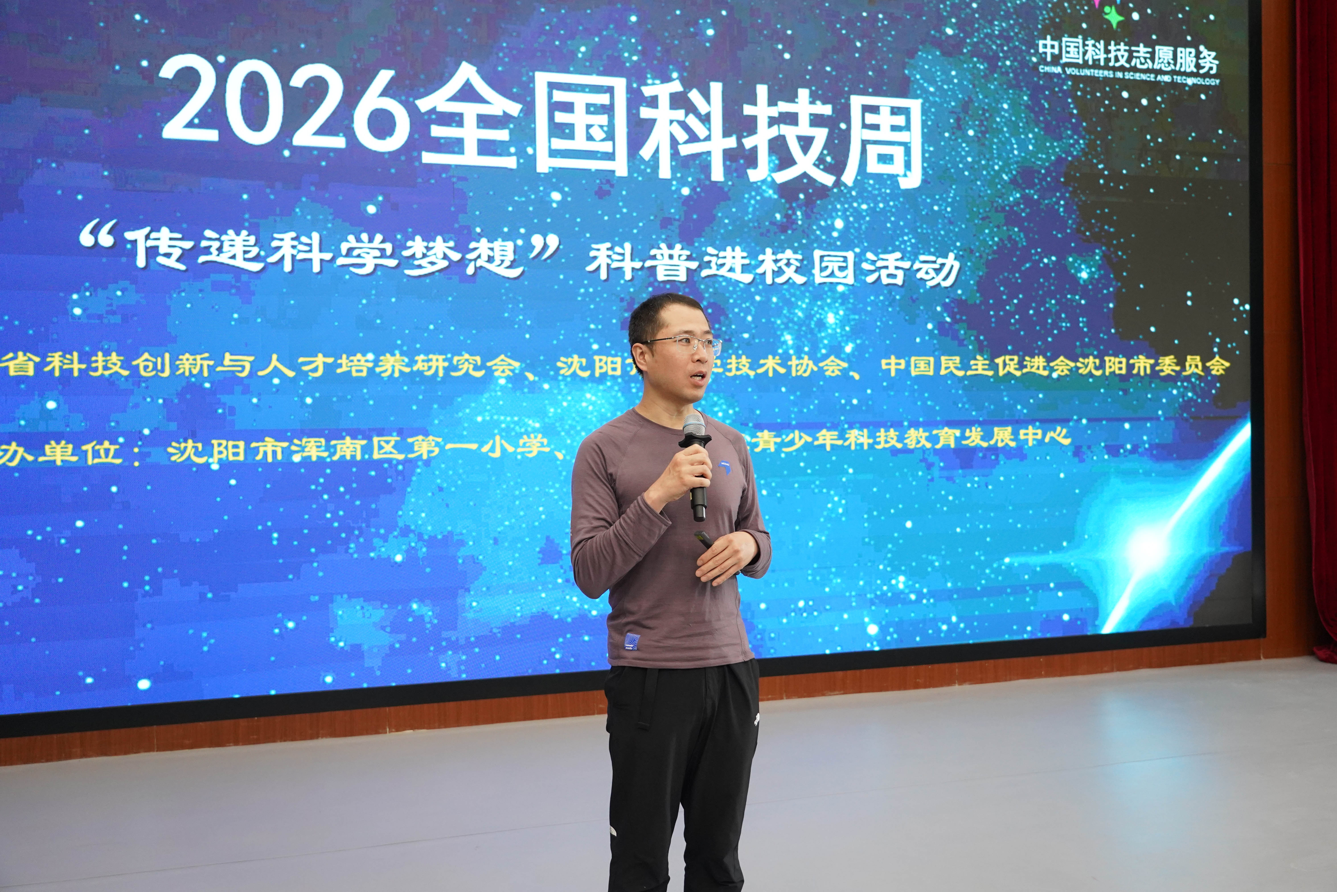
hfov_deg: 60.3
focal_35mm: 31
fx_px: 1151
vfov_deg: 42.3
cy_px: 446
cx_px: 668
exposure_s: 1/320
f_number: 4
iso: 4000
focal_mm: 31
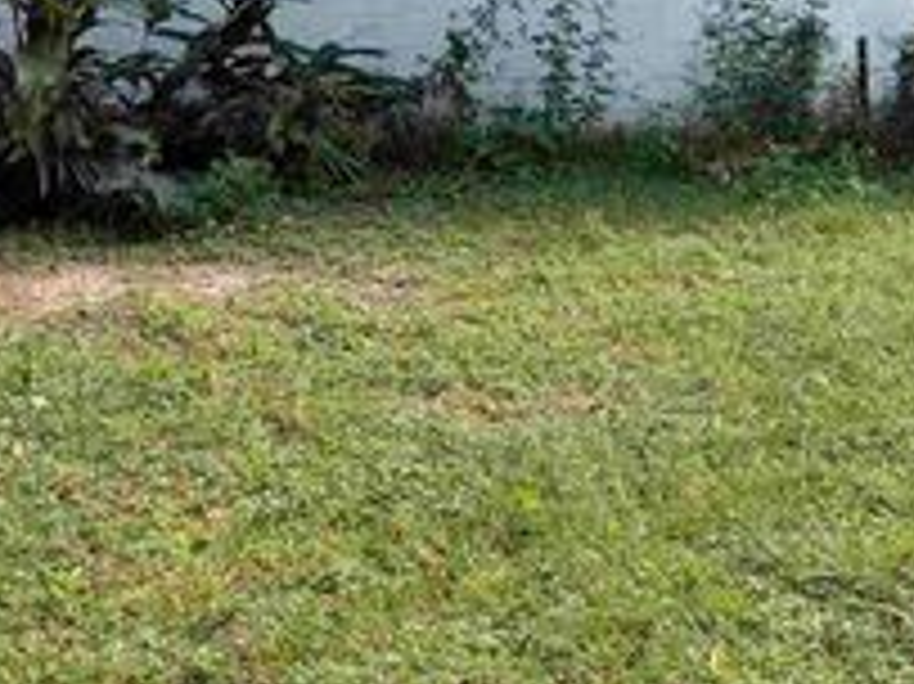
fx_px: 1689
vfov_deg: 21.2
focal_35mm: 64
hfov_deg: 29.2
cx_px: 797
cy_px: -146
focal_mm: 5.96
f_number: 1.6
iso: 64
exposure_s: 1/687
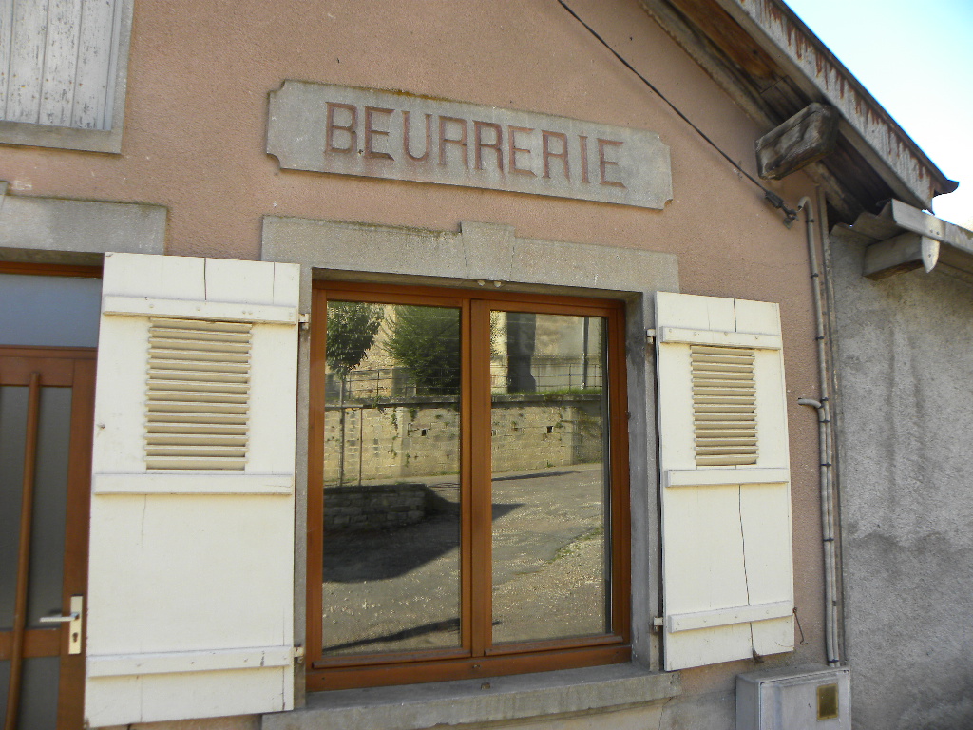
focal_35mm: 26
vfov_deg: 53.1
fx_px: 731
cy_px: 365
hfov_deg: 67.3
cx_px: 486
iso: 64
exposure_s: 1/137
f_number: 3.5
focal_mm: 4.6
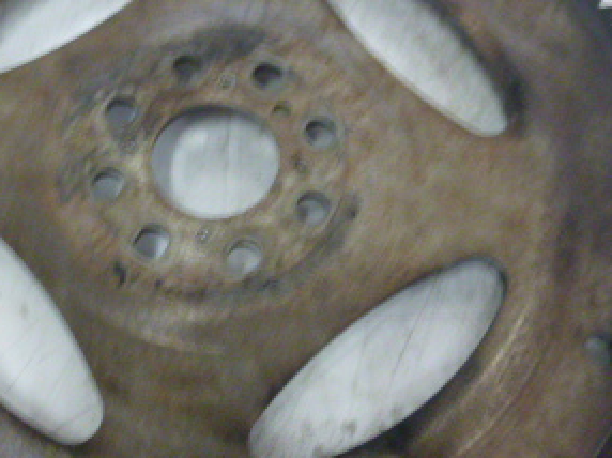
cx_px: 208
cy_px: 223
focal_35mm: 56
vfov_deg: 26.1
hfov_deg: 34.1
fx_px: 989
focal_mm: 4.5
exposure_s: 1/8
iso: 400
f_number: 3.9
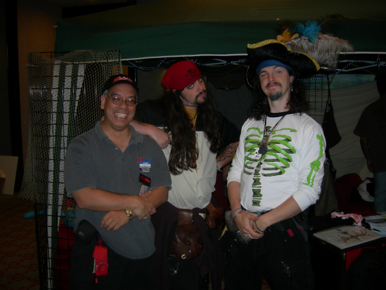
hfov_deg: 49.0
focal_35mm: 38
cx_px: 197
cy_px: 151
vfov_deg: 37.7
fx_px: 424
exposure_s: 1/60.1
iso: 64
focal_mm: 7.5
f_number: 2.7
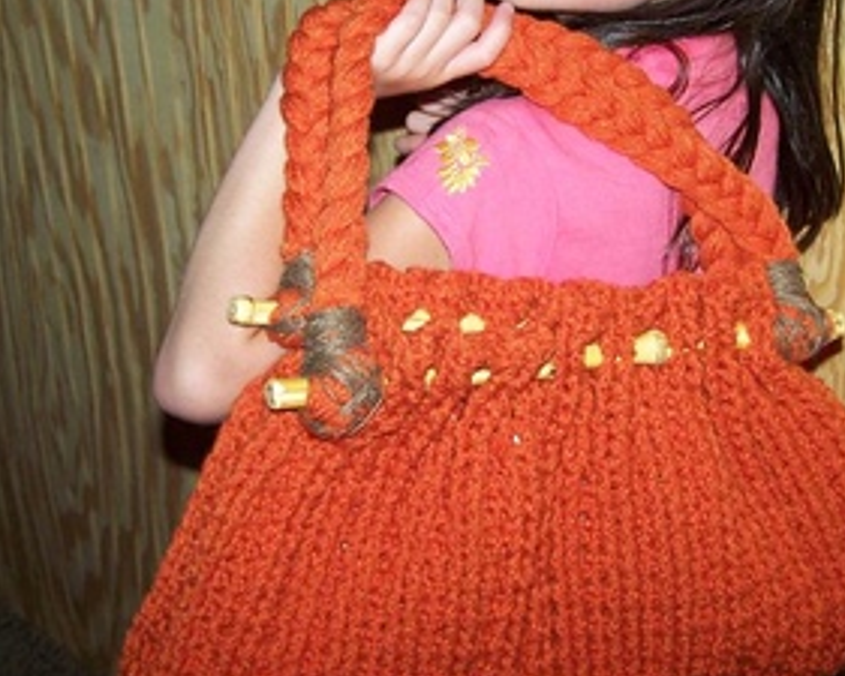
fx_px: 1651
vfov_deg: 23.1
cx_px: 484
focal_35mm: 66
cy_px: 264
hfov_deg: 28.7
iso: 160
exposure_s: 1/60
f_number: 2.8
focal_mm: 6.3
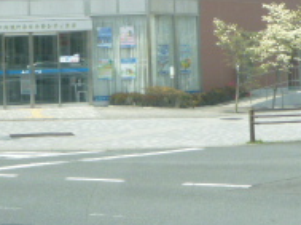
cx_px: 131
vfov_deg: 12.8
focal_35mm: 112
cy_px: -46
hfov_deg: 17.6
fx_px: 972
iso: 100
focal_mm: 5.9
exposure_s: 1/250
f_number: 4.3
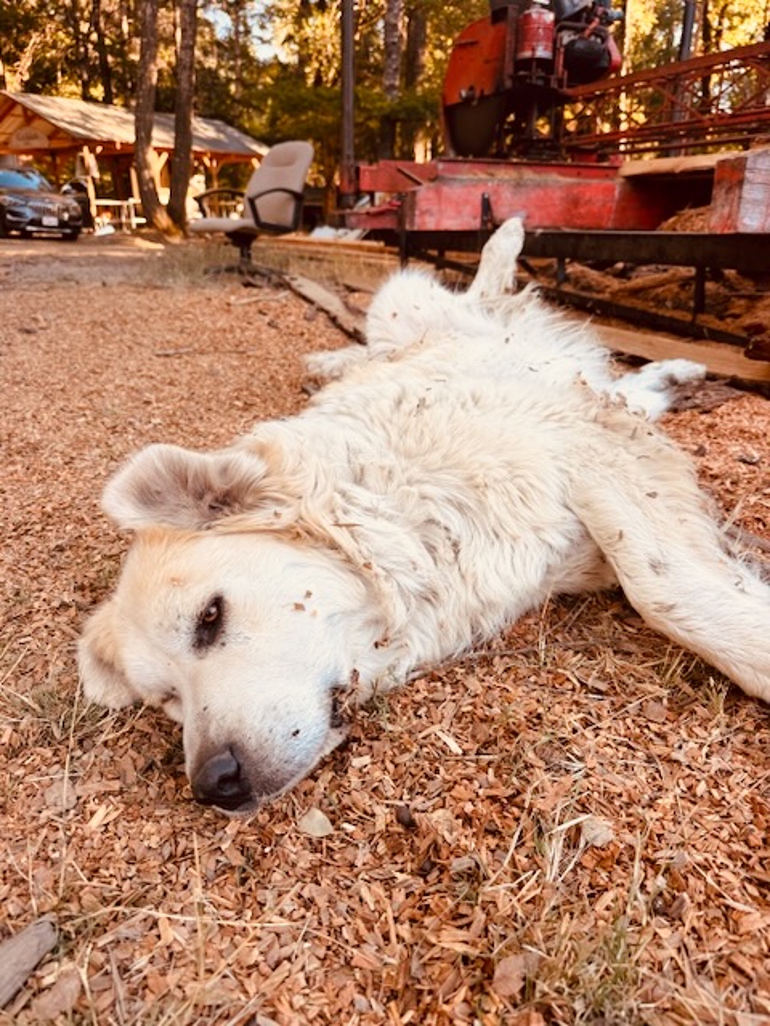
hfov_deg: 56.8
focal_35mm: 24
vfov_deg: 71.6
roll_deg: -0.9
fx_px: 712
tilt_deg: -22.4
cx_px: 385
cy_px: 513
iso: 64
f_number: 1.78
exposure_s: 1/263
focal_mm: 6.76
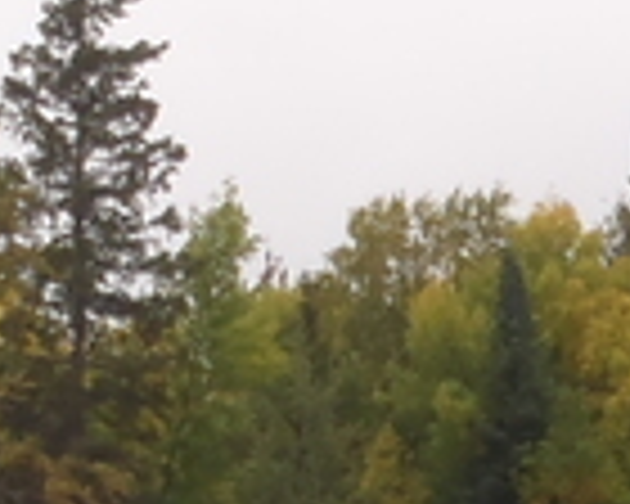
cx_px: 594
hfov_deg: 5.9
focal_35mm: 328
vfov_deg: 4.7
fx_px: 6116
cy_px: 846
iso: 80
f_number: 4.9
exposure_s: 1/100
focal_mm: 8.25
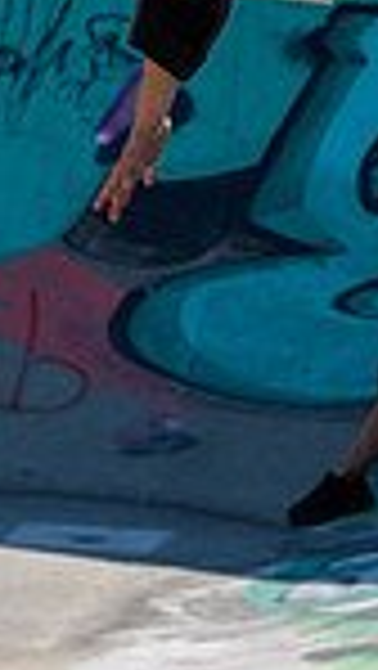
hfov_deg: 3.0
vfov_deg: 5.3
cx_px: 198
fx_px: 7169
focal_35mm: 403
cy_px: 90
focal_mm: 85
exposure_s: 1/800
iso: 200
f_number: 7.1
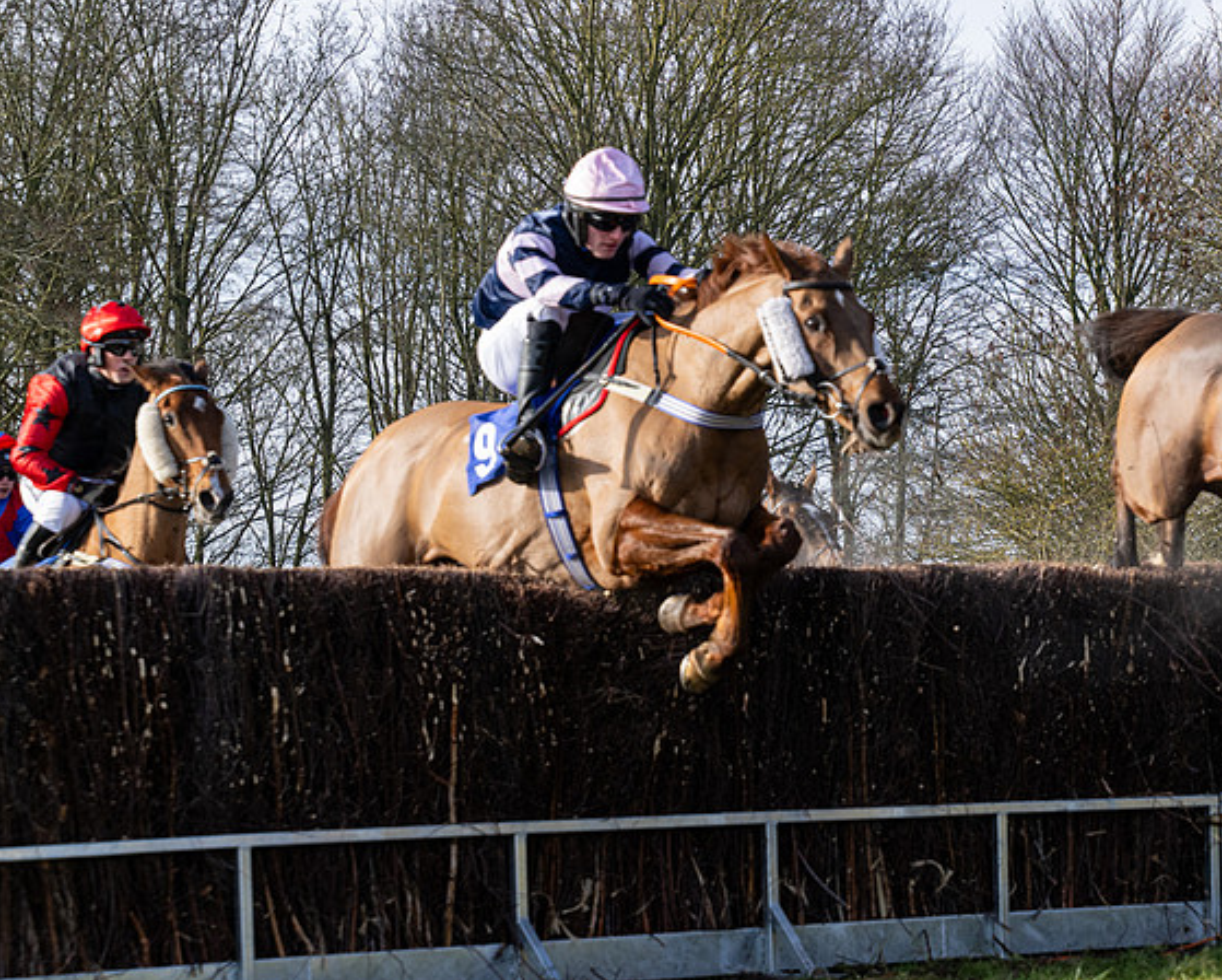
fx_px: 4343
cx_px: 997
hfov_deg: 15.9
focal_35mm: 120
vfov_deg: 12.9
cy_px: 614
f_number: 5
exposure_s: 1/1250
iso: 400
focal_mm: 70
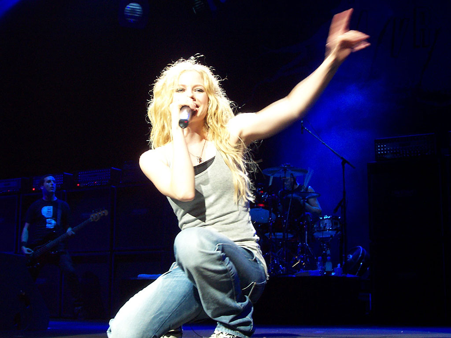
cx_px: 226
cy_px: 169
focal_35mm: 57
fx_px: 743
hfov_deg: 33.8
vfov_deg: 25.7
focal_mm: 8.6
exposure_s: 1/45
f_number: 3.4
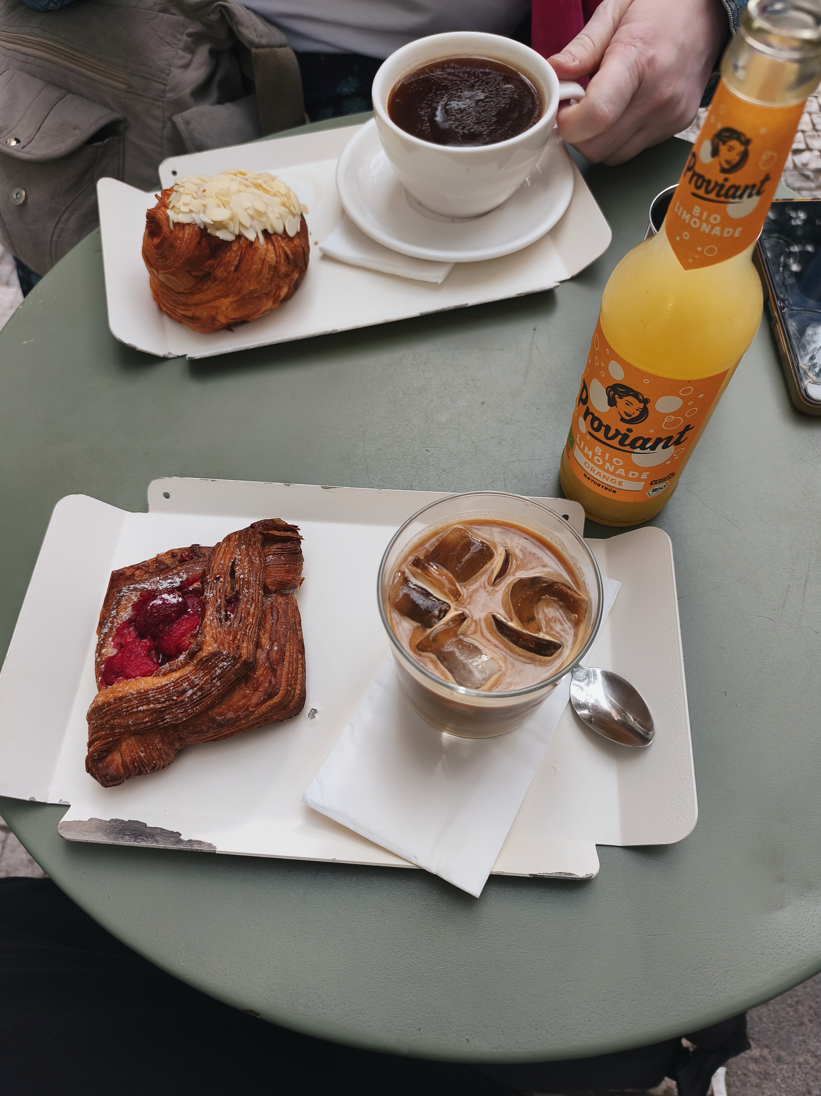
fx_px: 727
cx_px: 410
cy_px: 548
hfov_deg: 58.9
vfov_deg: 73.9
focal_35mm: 23
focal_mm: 6.14
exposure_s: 1/99.9
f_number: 1.65
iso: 100
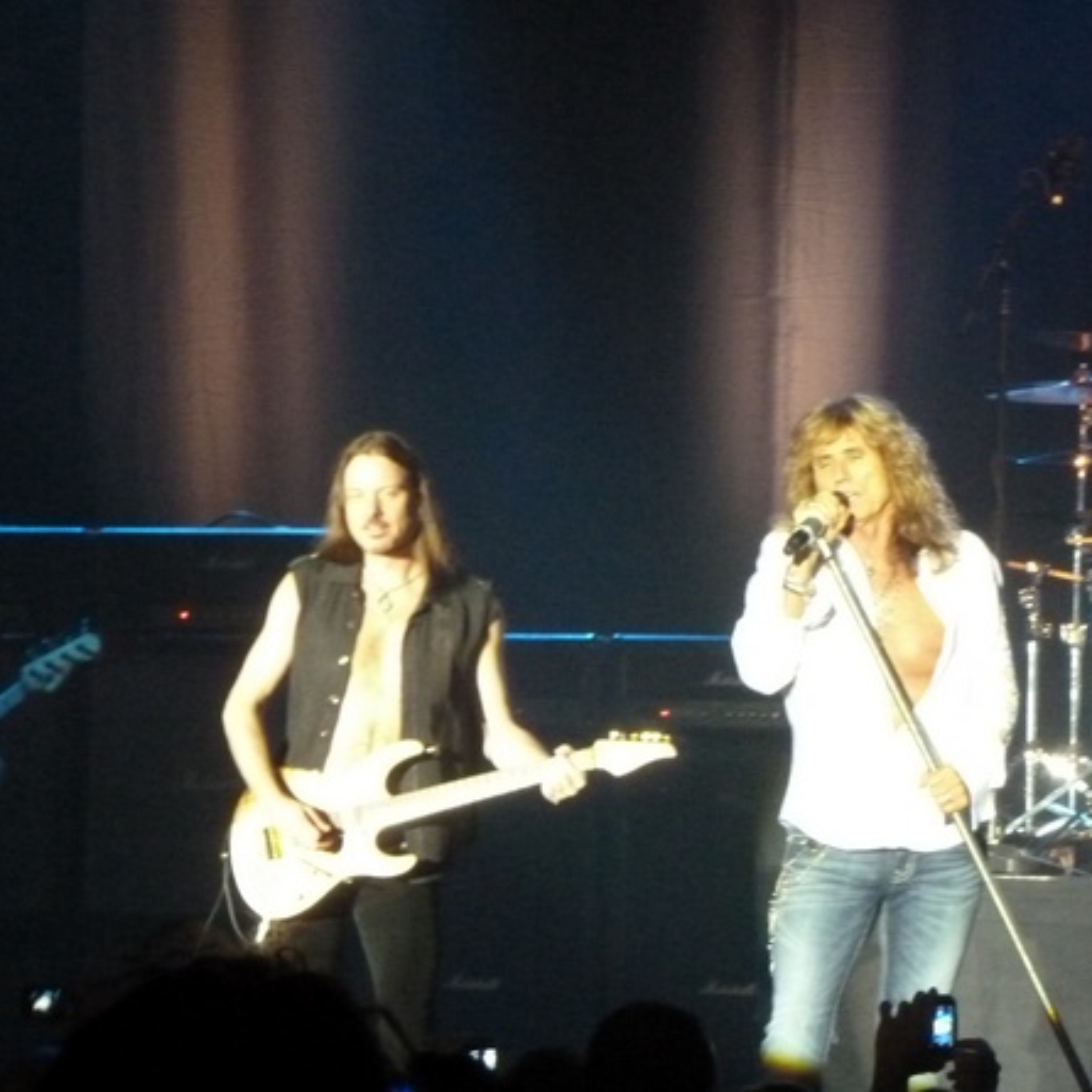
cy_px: 568
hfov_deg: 6.4
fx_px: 9779
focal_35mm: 274
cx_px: 508
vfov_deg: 6.4
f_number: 5.5
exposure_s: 1/15
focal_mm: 35.2
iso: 800
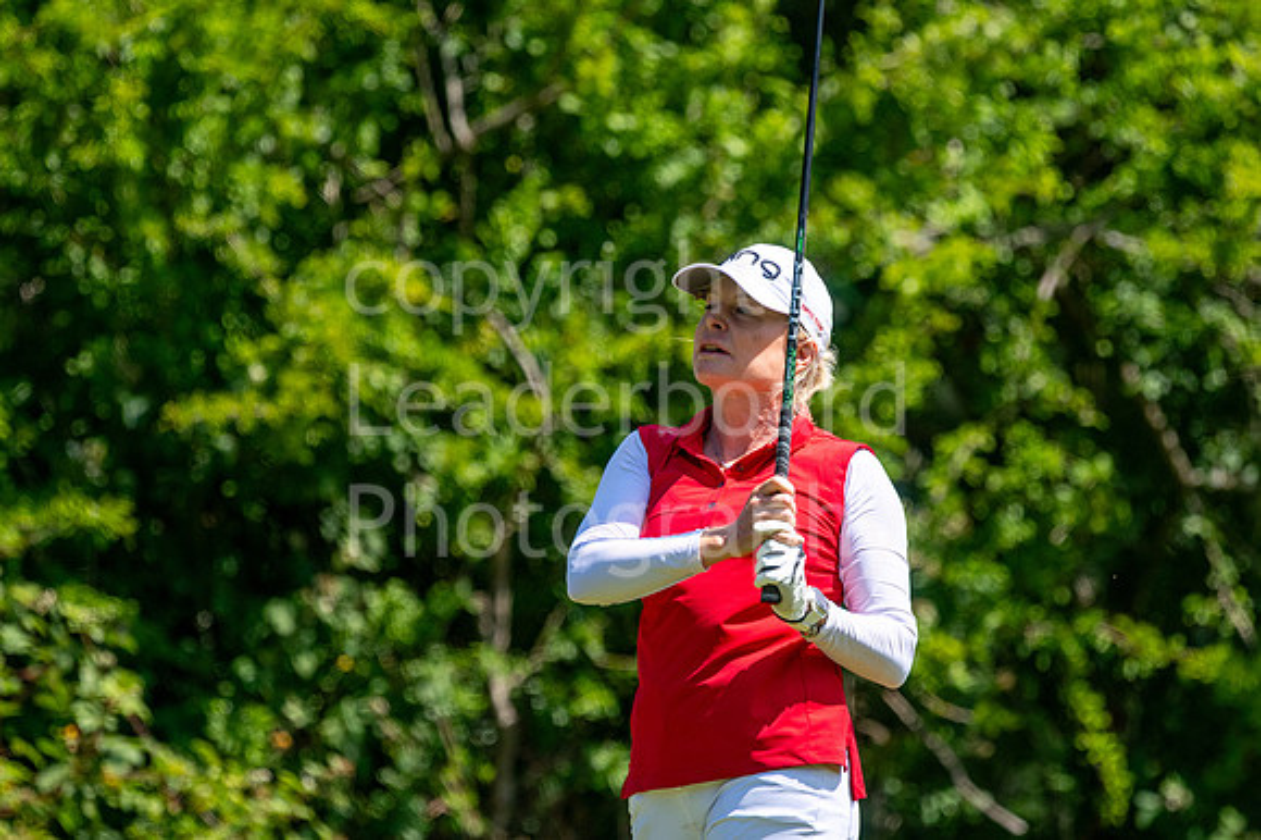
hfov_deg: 4.6
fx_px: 15753
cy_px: 420
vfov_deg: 3.1
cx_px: 630
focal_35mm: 450
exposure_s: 1/2500
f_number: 5
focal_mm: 300
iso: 320
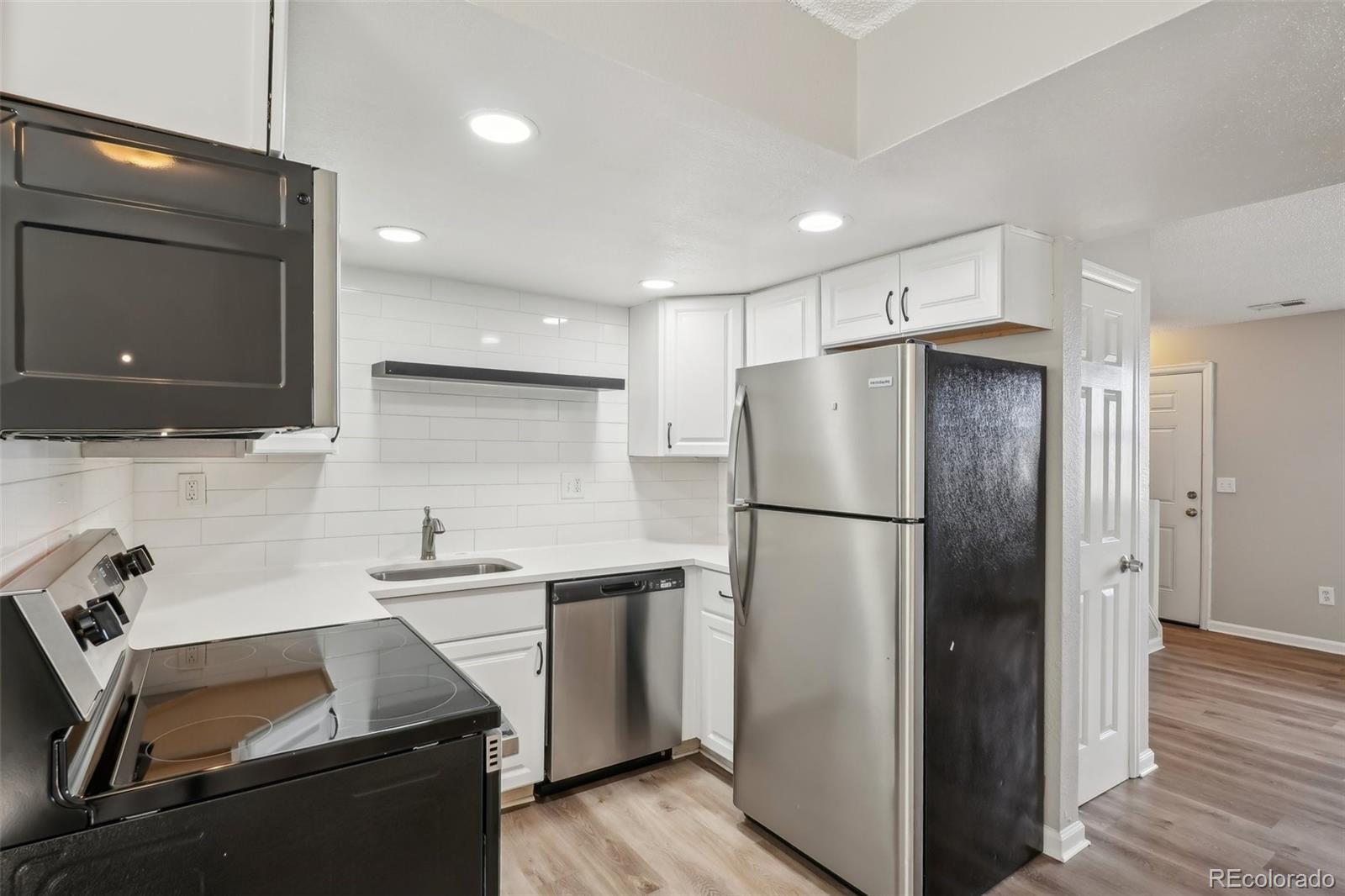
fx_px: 616
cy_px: 448
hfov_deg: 95.0
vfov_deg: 72.0
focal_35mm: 16
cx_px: 672
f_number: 8
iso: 400
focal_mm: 11
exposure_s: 1/30
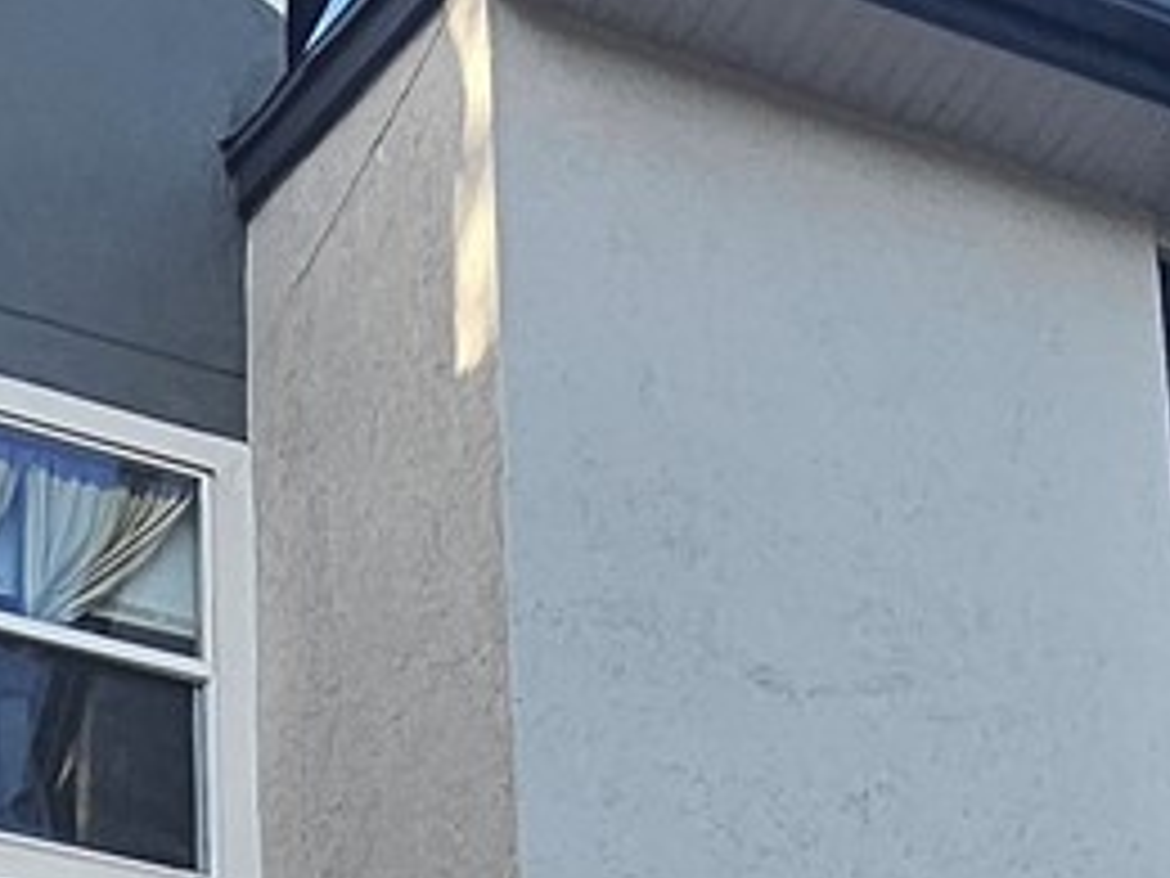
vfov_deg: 13.1
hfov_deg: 23.9
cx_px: 171
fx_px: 2704
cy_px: 2193
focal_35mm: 80
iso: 32
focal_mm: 1.74
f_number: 2.2
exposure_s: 1/179
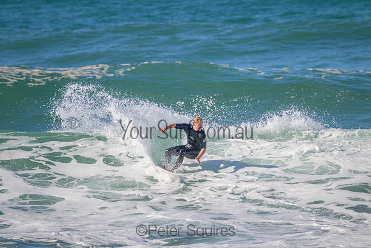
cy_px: 124
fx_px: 8246
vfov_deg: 1.7
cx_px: 186
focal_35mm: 800
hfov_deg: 2.6
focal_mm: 800
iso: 1100
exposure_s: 1/2000
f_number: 11
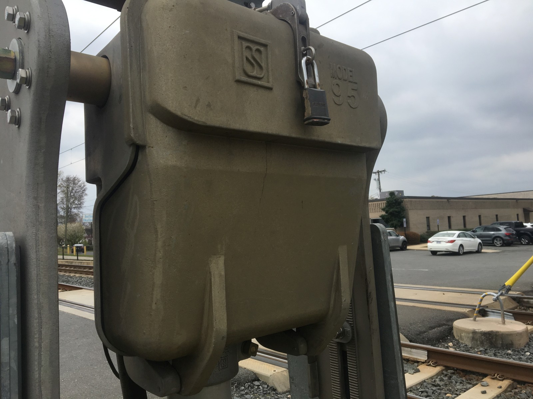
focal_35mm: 29
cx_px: 266
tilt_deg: +3.1
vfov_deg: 48.2
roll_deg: +5.8
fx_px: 447
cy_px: 200
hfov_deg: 61.7
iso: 25
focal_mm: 4.15
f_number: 2.2
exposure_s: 1/1508
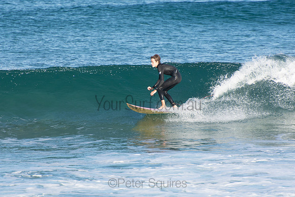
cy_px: 98
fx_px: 4918
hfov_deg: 3.4
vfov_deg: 2.3
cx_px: 148
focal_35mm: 600
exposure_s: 1/1000
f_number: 5.6
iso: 360
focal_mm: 400
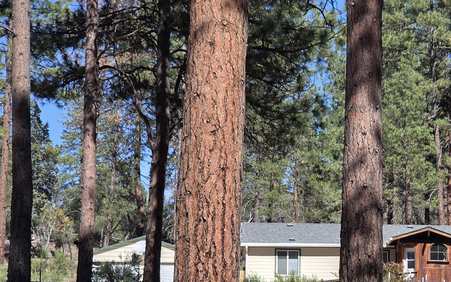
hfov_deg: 15.5
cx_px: 375
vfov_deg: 9.7
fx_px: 1647
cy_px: 287
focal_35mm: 134
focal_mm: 7
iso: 25
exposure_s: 1/771
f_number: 2.4
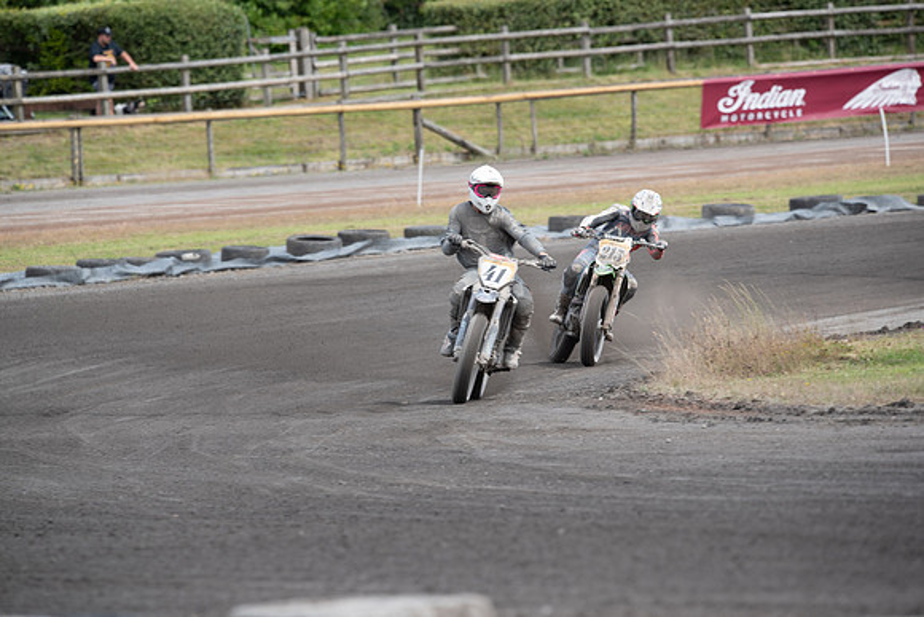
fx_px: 9242
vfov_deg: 3.8
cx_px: 462
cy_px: 308
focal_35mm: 360
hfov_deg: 5.7
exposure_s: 1/320
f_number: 7.1
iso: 200
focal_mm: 360
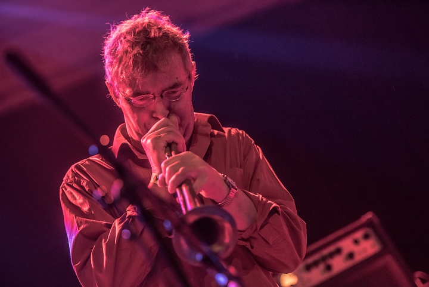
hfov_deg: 18.6
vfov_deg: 12.5
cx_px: 214
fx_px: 1312
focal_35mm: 110
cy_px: 144
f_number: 2.8
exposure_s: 1/60
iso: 4000
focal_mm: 110
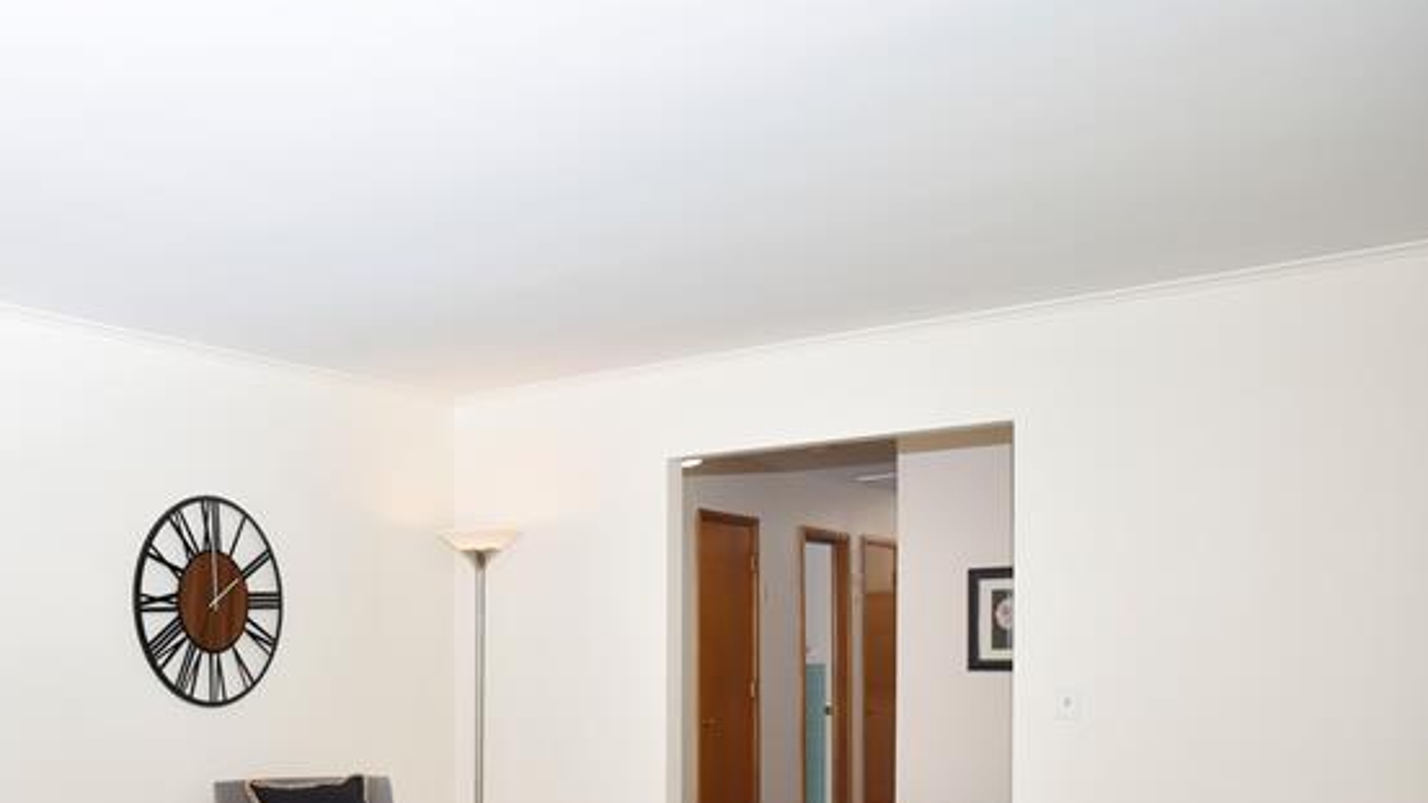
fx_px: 1249
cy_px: 773
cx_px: 145
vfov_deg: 33.1
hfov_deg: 52.4
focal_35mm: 33
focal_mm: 17
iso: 640
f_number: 8
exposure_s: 1/60
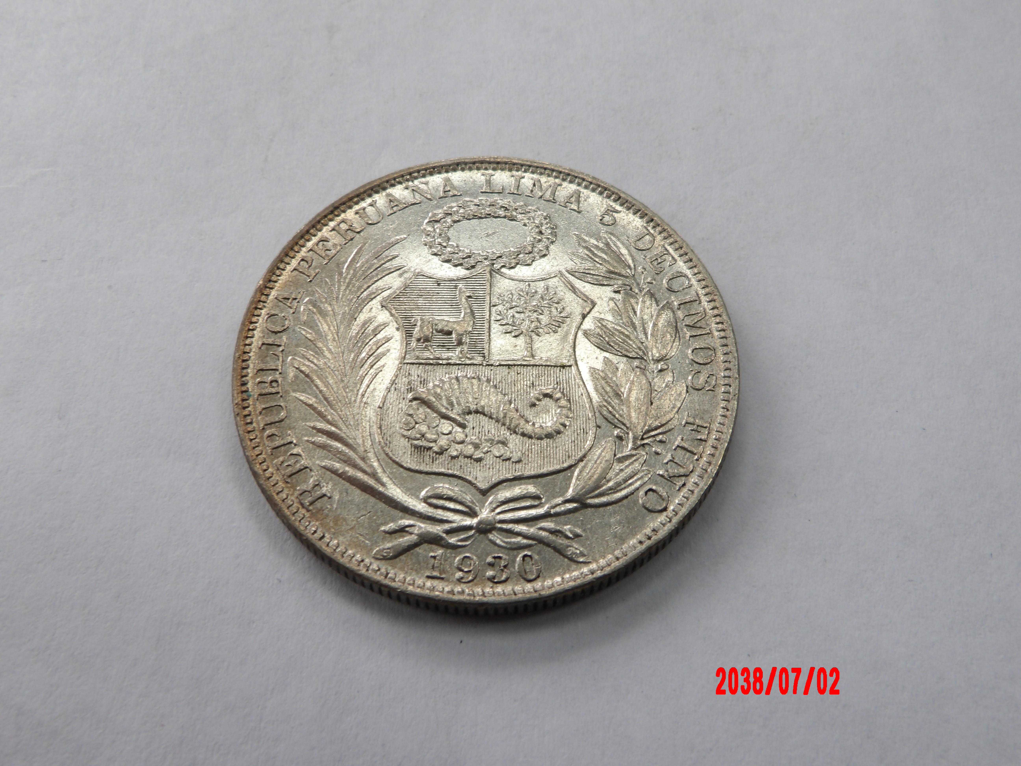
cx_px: 510
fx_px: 1003
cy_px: 383
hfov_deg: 54.0
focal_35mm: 34
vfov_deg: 41.8
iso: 102
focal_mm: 6.2
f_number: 4.5
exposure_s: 1/30
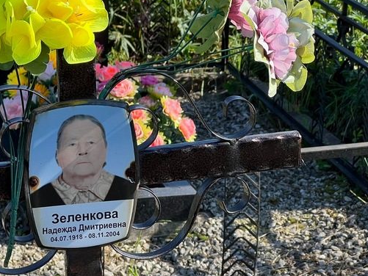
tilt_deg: -18.8
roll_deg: +1.1
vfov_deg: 12.0
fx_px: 1308
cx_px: 87
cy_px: 187
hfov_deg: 15.9
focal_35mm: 123
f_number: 2.8
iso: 32
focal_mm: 9
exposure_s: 1/285
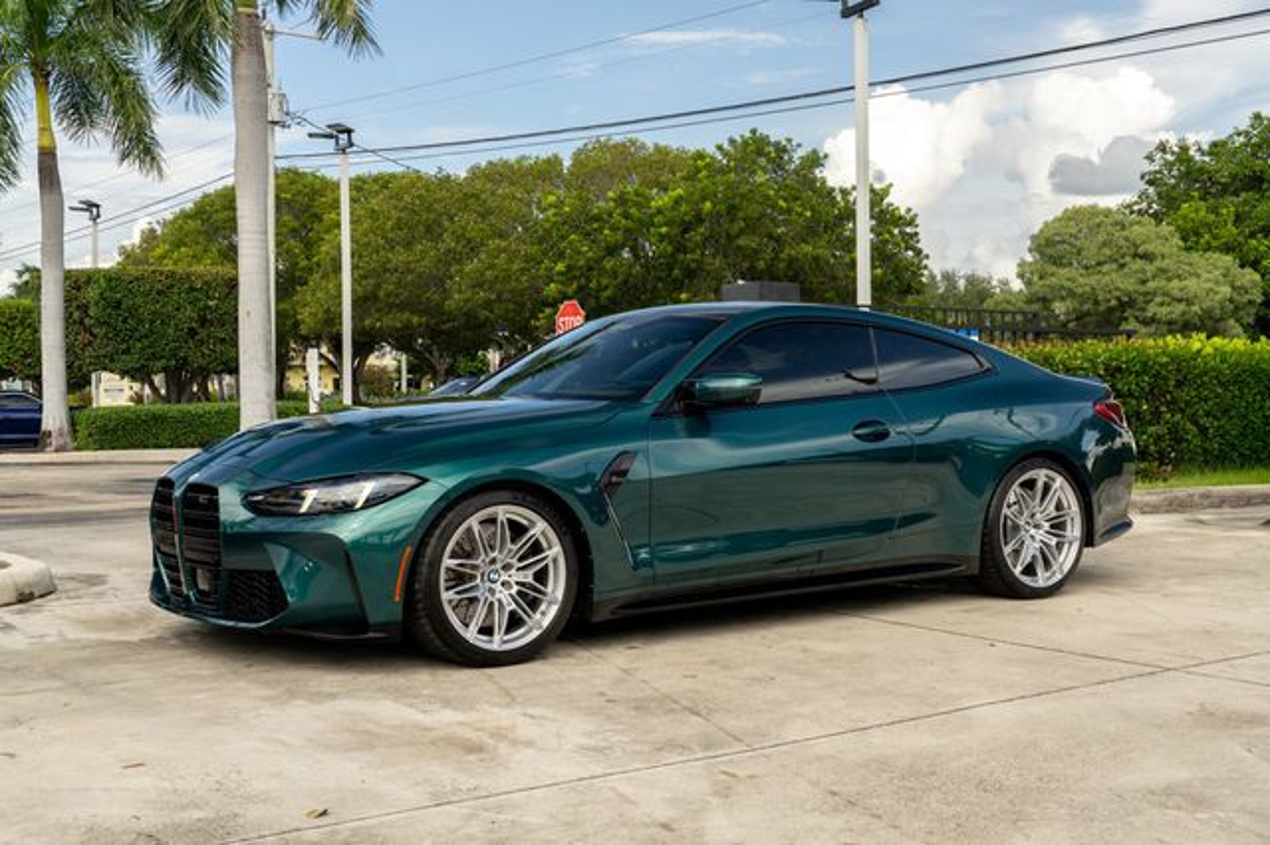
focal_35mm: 46
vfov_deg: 29.5
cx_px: 712
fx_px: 1606
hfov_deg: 43.1
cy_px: 411
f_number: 8
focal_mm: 36
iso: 200
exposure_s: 1/100
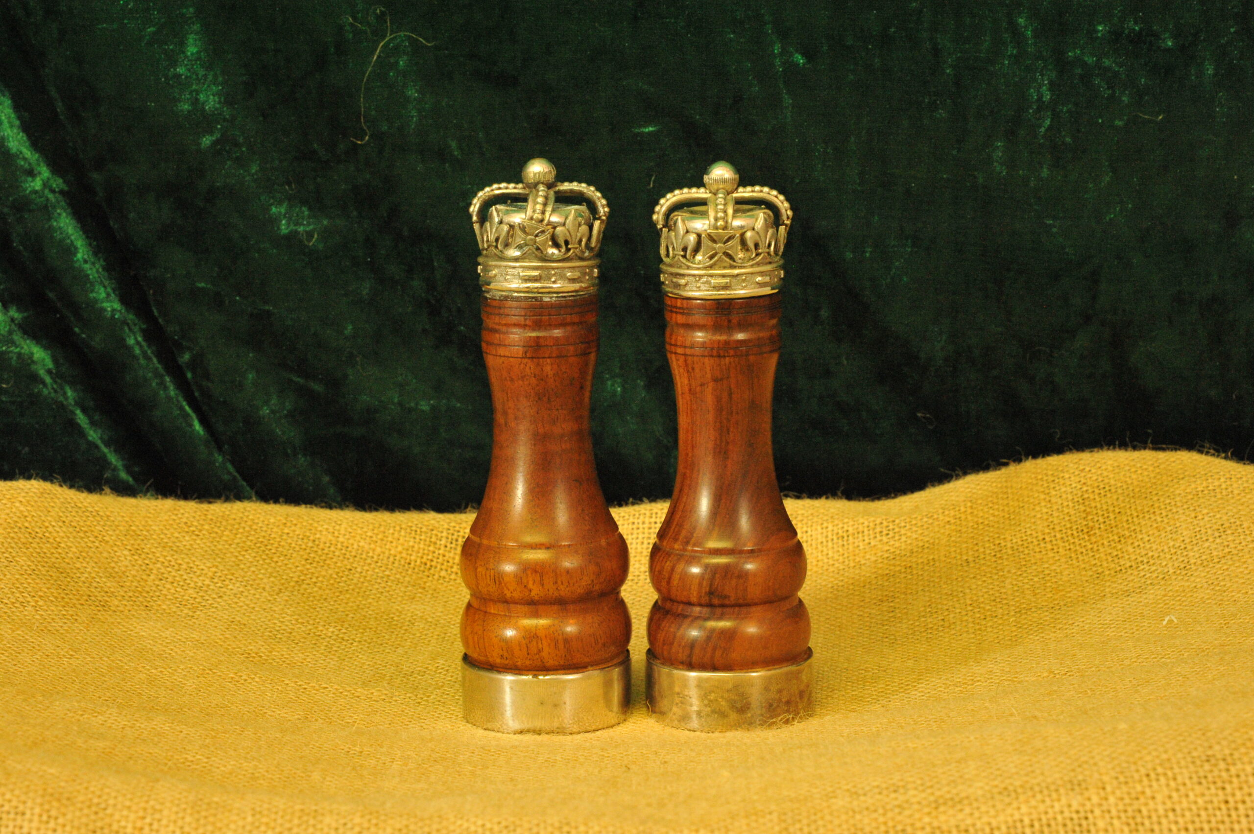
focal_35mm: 110
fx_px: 3829
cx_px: 627
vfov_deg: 12.4
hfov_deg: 18.6
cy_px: 417
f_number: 16
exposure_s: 1/25
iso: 6400
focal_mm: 110
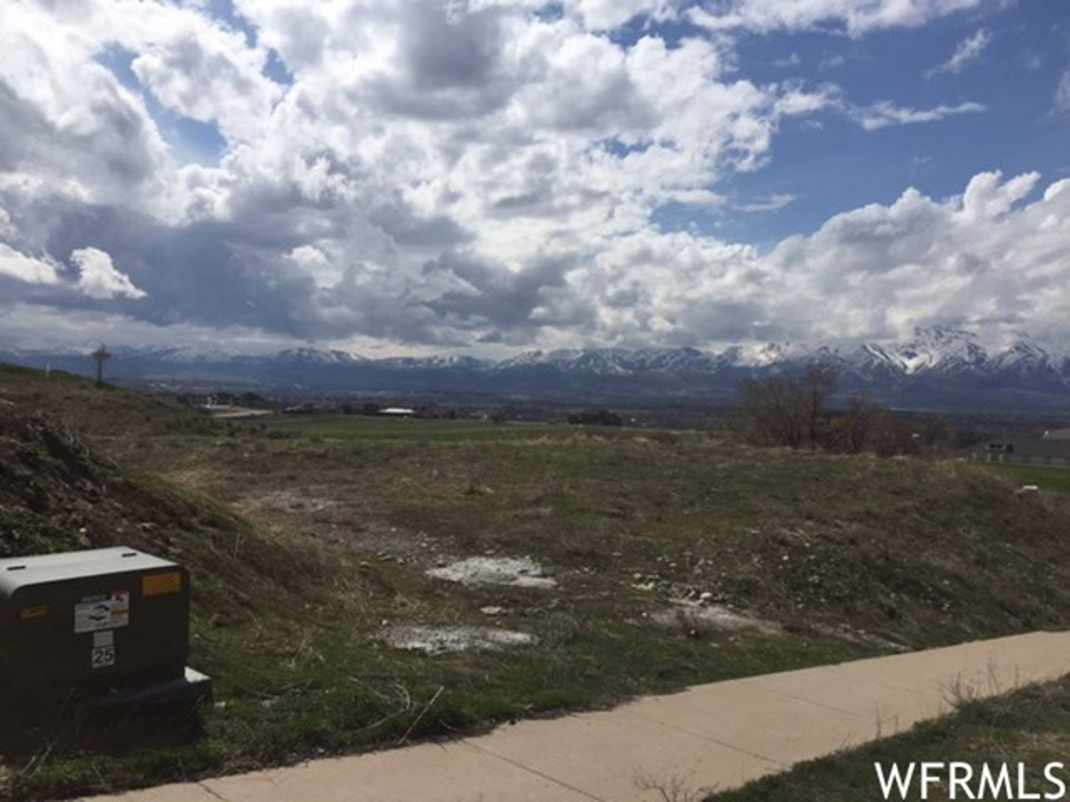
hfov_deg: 61.7
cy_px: 401
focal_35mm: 29
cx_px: 535
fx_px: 896
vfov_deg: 48.2
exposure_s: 1/6623
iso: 32
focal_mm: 4.15
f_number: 2.2
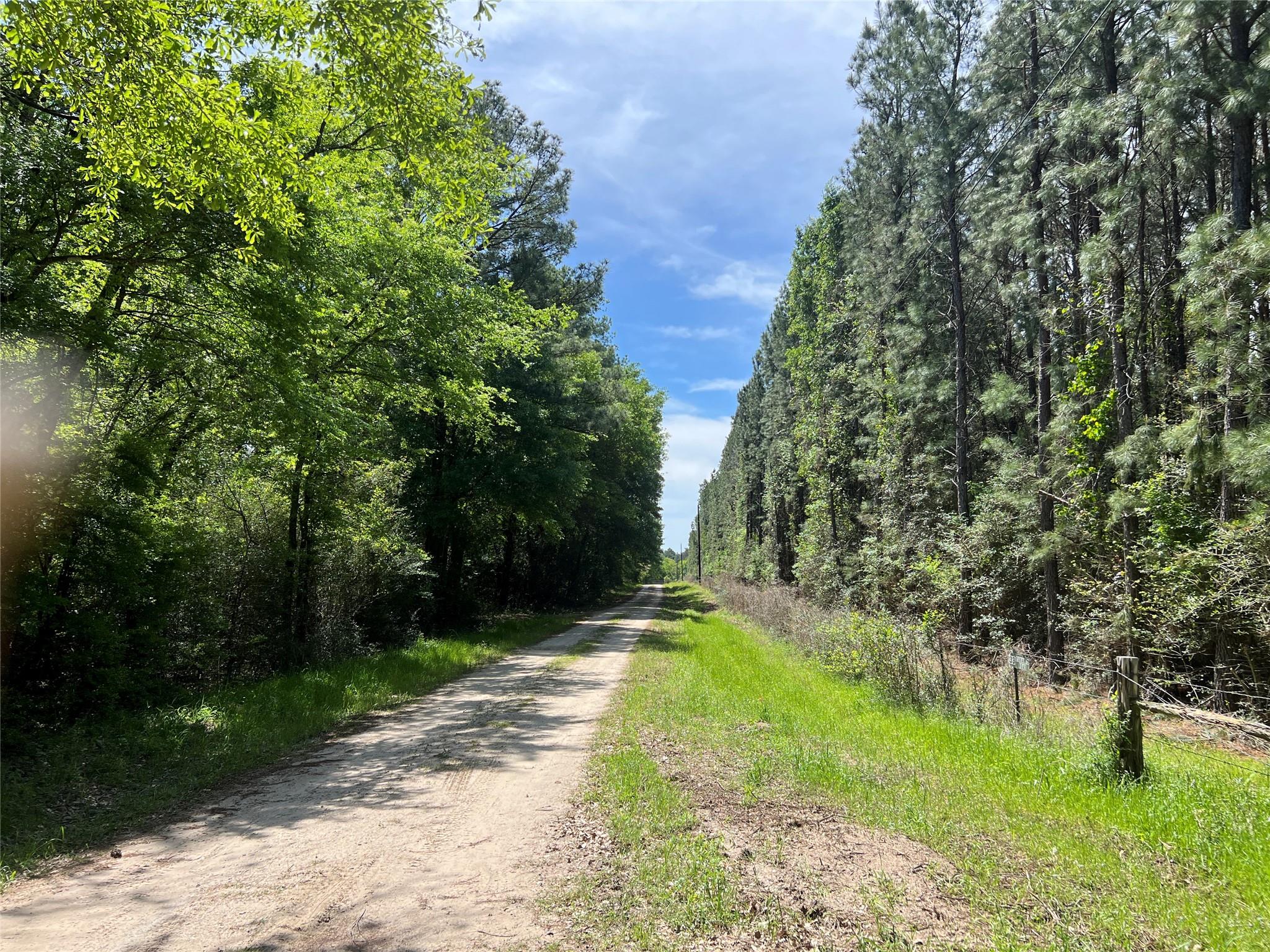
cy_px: 476
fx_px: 954
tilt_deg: +5.6
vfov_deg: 53.1
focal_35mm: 26
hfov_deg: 67.3
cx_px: 635
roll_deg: +0.4
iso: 50
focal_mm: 5.7
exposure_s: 1/2632
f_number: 1.5
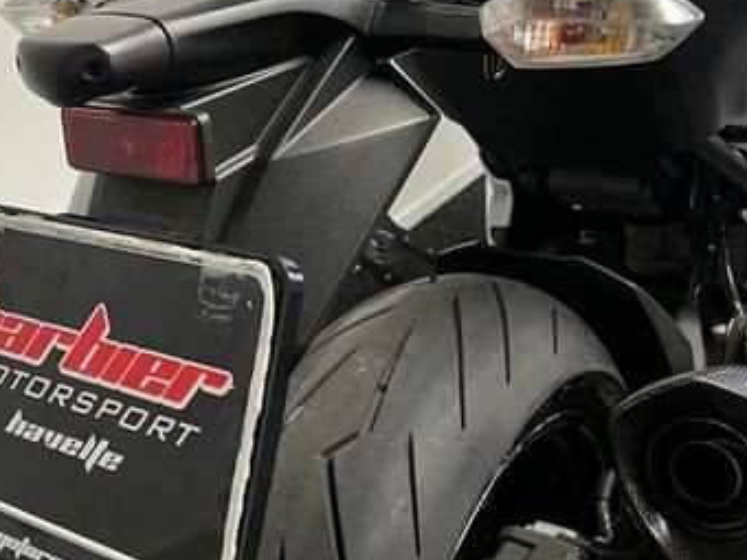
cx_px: 198
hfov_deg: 38.0
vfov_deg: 29.7
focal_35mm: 49
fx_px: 1057
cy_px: 248
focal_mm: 5.1
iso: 125
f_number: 1.6
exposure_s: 1/50
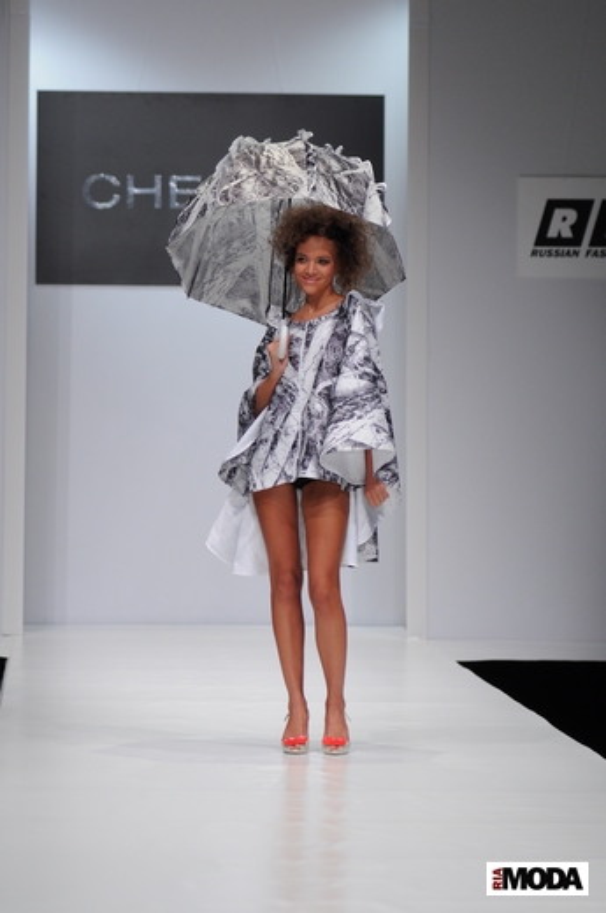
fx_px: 4256
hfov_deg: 8.1
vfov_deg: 12.2
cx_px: 303
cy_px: 456
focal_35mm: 168
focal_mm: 112
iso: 640
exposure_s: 1/250
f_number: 3.5
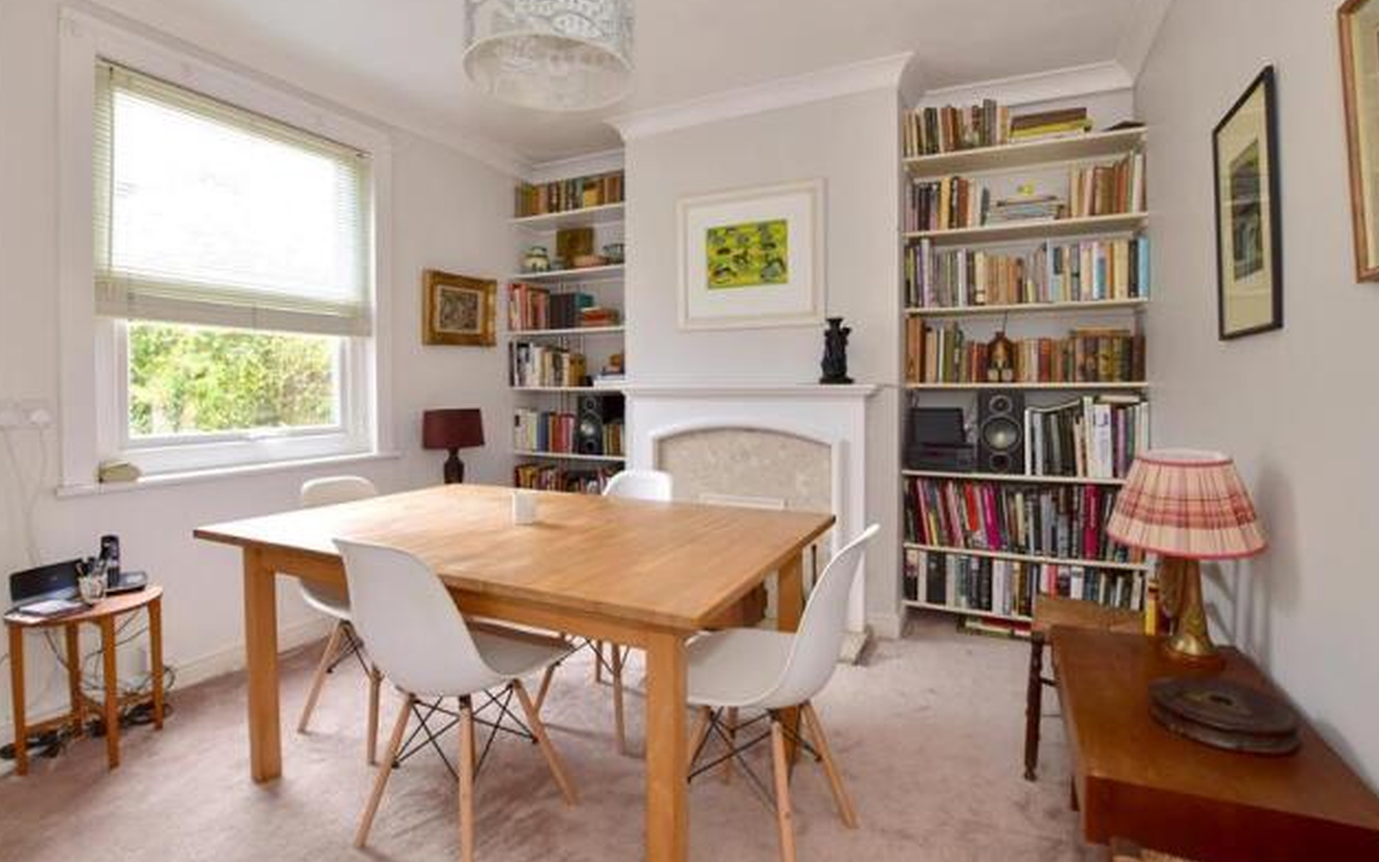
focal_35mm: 16
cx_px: 708
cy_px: 412
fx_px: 601
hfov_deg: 97.8
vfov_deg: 71.2
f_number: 11
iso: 200
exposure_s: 1/5
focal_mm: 10
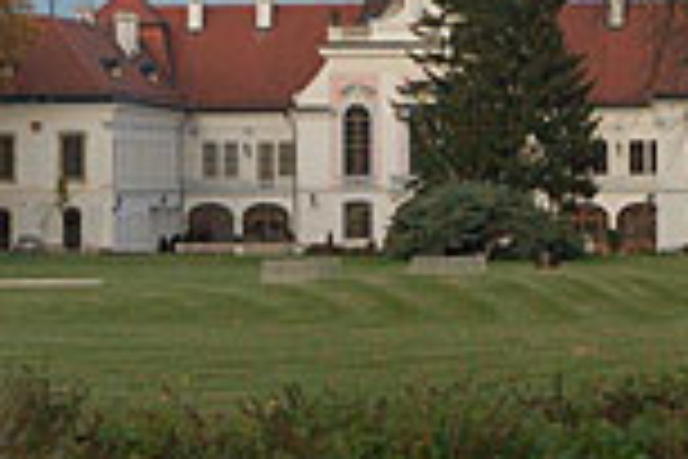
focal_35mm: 220
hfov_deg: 9.4
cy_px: 74
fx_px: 4204
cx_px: 391
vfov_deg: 6.2
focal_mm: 50
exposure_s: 1/320
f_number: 9
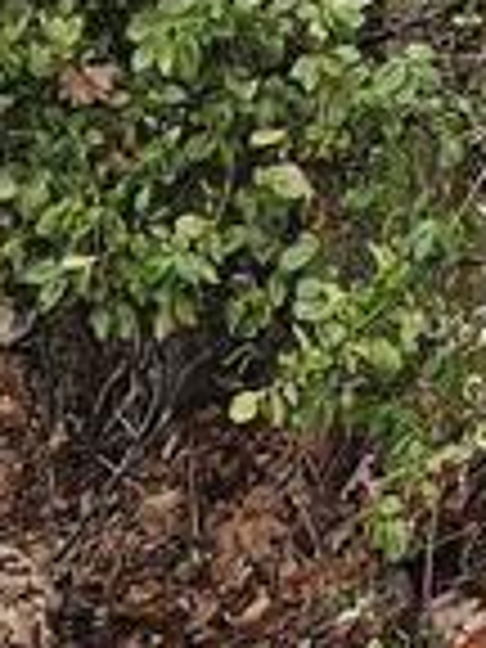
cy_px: -526
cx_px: 1440
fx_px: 3070
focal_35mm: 164
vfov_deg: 11.2
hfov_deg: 7.9
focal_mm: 5.4
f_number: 1.8
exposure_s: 1/169
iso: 25
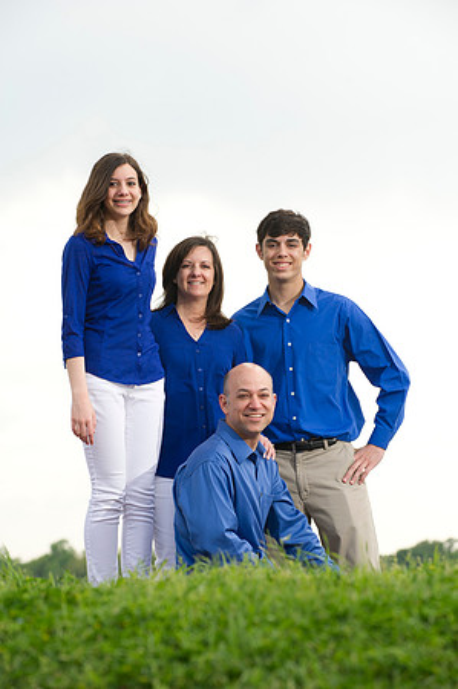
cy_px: 344
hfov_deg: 9.1
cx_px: 229
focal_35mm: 150
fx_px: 2869
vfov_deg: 13.7
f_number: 6.3
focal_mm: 150
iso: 320
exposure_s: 1/250
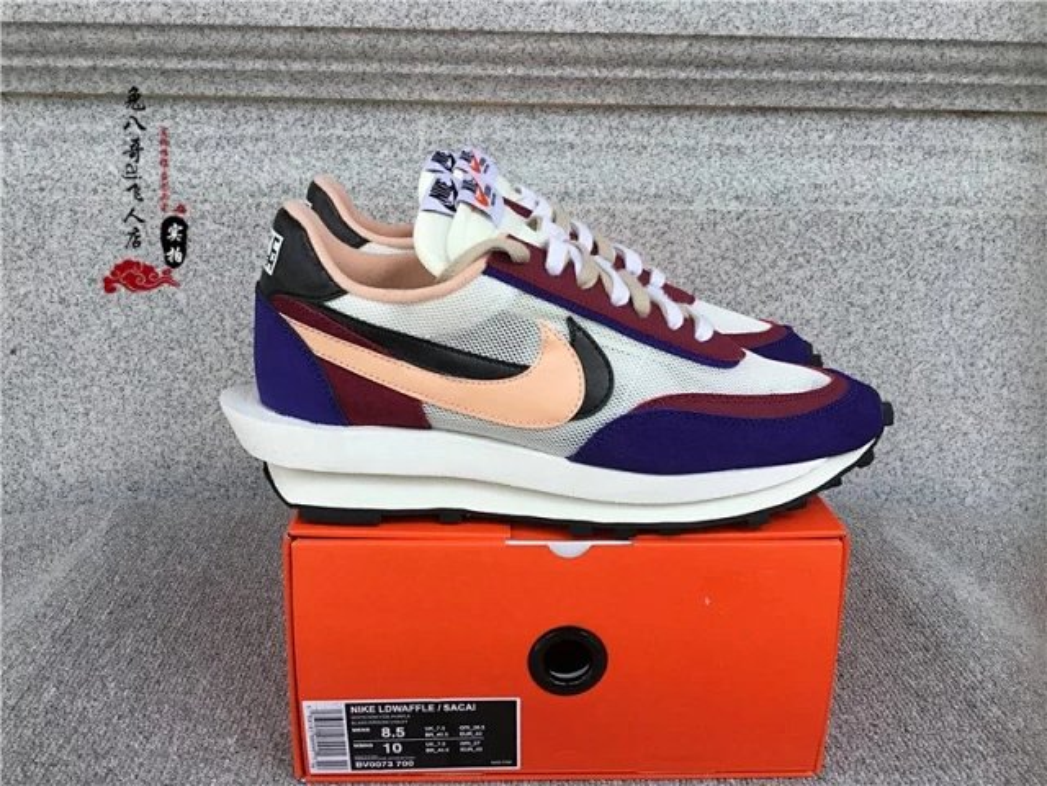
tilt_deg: -16.6
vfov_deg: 45.4
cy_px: 393
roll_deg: -0.4
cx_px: 524
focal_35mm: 31
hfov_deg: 58.4
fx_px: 938
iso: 25
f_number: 2.4
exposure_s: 1/543
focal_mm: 3.3
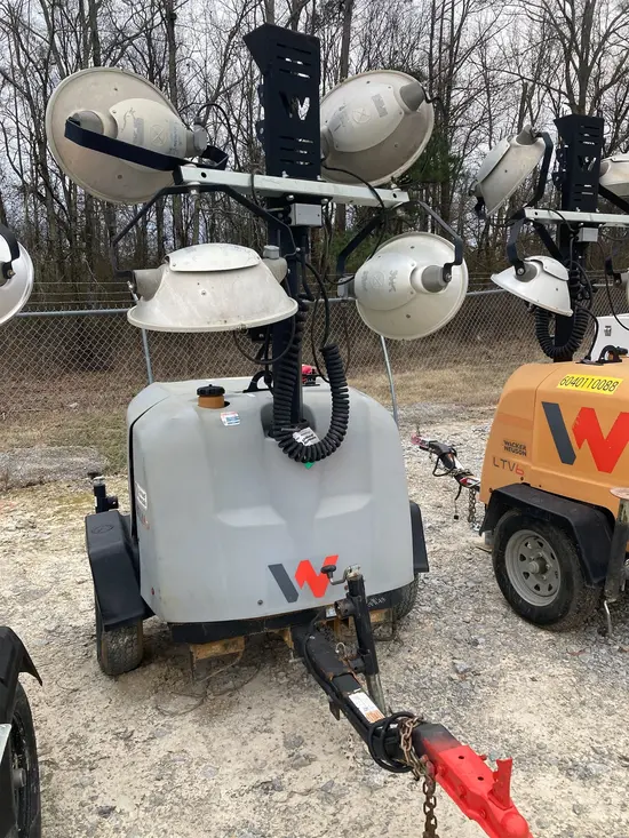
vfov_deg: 63.4
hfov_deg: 49.8
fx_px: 678
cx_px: 314
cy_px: 419
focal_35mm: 28
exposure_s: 1/93
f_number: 1.8
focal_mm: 3.99
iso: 80
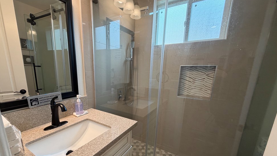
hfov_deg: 99.3
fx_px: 118
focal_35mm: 16
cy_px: 96
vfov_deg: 66.2
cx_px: 133
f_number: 2.2
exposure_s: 1/120
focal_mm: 2.22
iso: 160
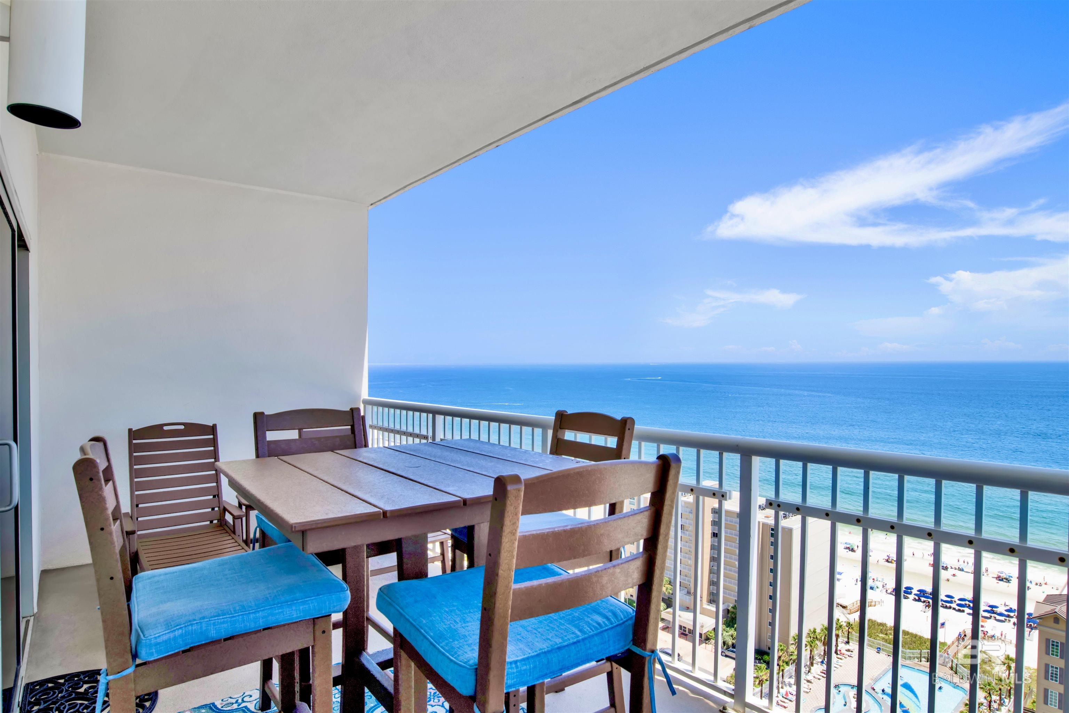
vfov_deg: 67.4
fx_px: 534
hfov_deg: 90.0
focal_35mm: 18
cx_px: 534
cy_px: 356
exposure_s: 1/200
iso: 200
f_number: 11
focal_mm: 18
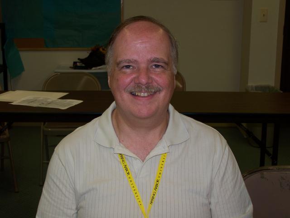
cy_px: 109
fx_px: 545
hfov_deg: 29.8
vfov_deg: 22.6
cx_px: 145
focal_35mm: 65
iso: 64
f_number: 3.2
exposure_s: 1/80
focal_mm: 10.7
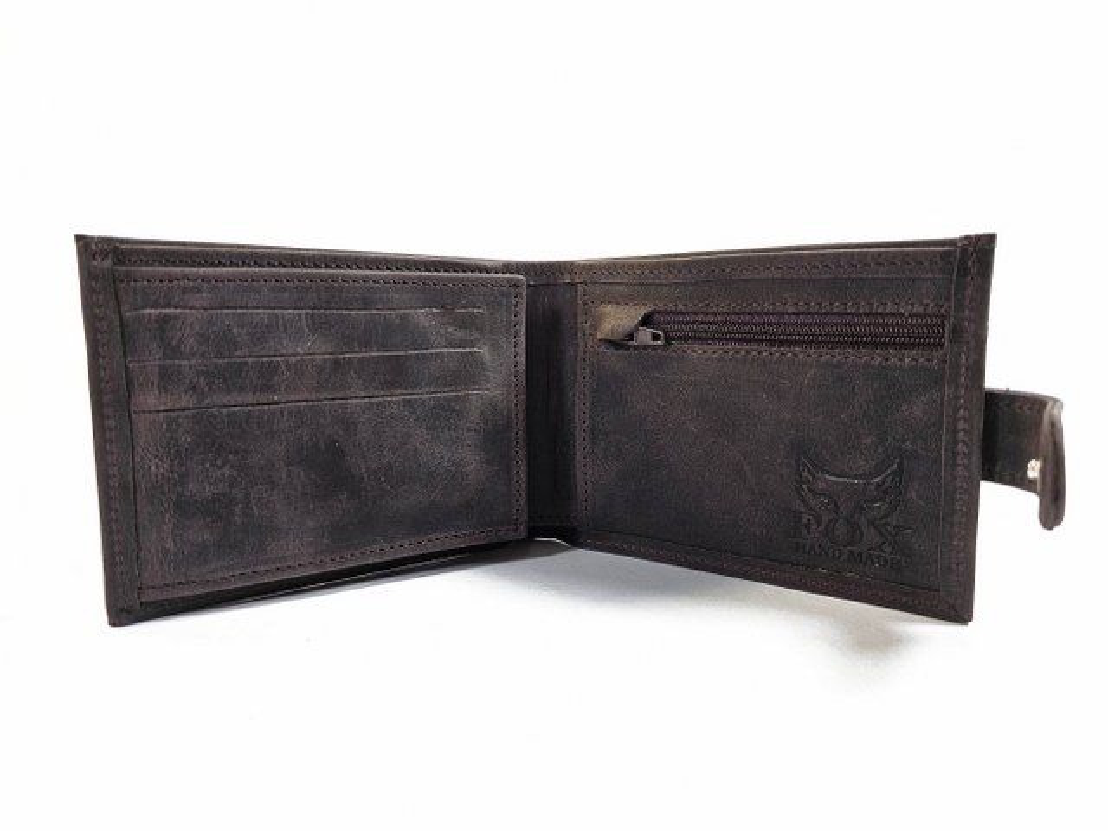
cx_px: 554
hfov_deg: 73.9
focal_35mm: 23
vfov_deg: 58.9
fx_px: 736
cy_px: 416
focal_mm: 6.3
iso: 16
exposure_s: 1/100
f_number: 1.7
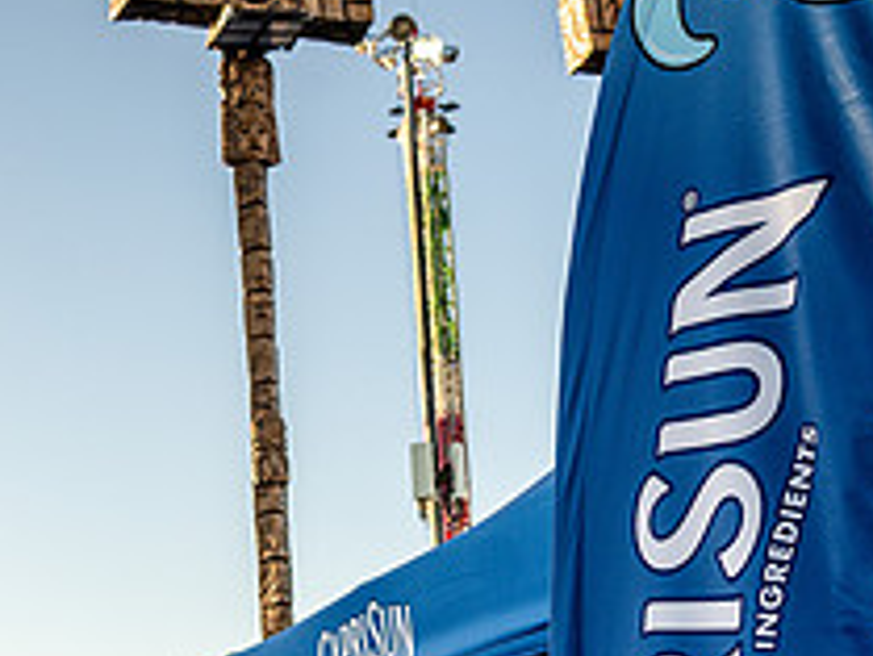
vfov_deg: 21.4
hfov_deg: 29.4
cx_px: 138
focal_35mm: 64
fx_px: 1615
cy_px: 783
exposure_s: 1/640
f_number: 4
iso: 200
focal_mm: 24
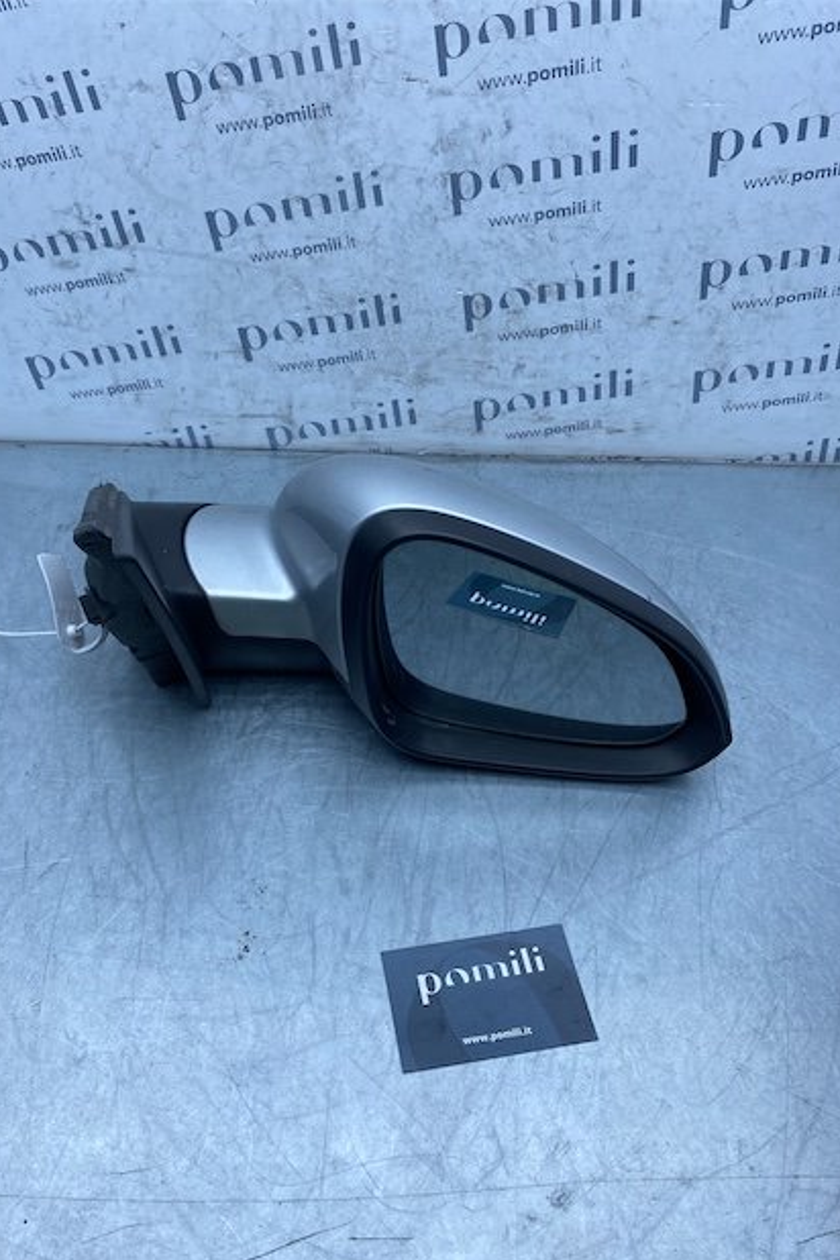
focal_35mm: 28
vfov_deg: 65.5
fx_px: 980
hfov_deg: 46.3
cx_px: 367
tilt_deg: -46.8
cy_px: 650
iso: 32
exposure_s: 1/1082
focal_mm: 4.25
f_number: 1.8
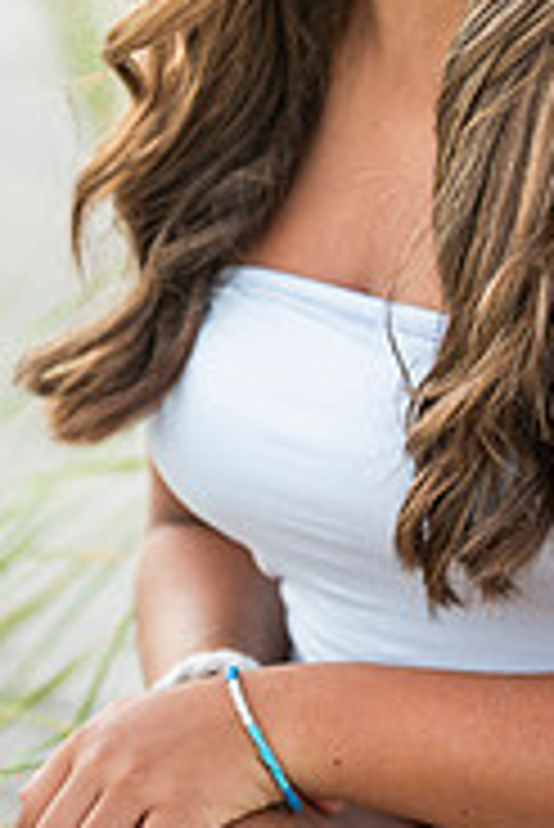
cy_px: -54
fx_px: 7326
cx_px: 387
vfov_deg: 6.4
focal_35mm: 318
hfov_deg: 4.3
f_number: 3.2
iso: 250
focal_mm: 130
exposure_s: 1/500
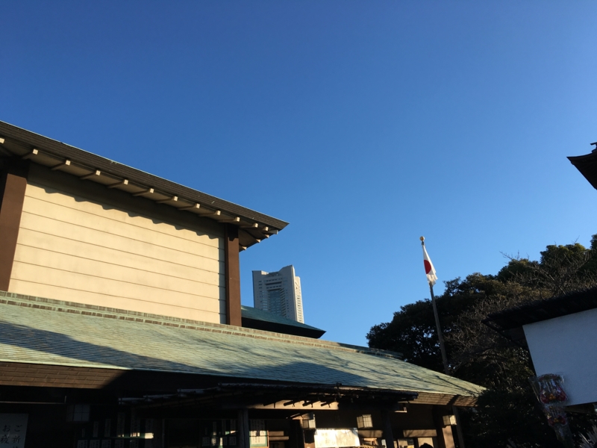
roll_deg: +4.8
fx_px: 500
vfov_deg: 48.2
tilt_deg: +27.0
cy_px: 224
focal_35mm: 29
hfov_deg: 61.7
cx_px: 298
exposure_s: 1/884
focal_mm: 4.15
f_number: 2.2
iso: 25
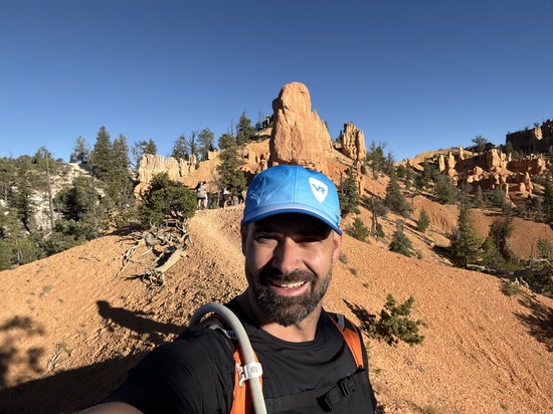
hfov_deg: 73.9
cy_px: 207
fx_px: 367
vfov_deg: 58.8
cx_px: 276
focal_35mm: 23
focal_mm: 2.69
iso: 32
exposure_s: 1/1080
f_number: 1.9
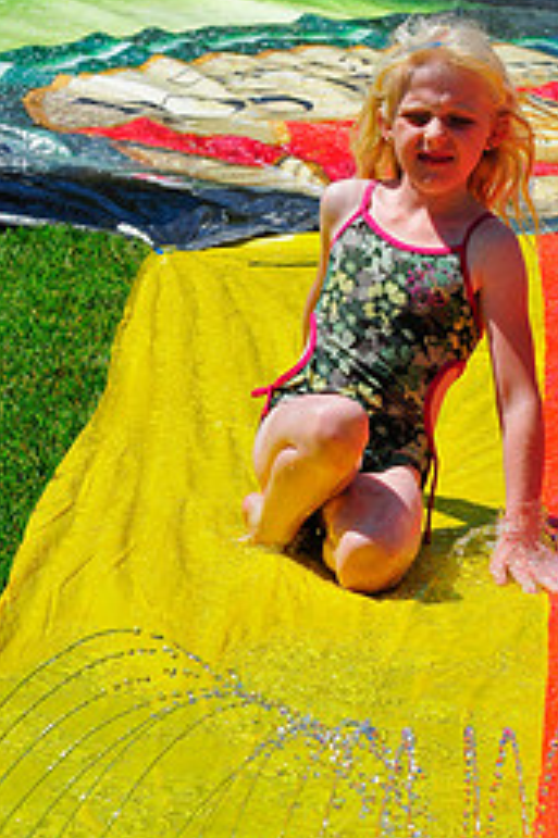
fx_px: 4283
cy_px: 577
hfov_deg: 7.4
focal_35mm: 184
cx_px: 481
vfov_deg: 11.2
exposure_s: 1/800
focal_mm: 70
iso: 400
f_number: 11
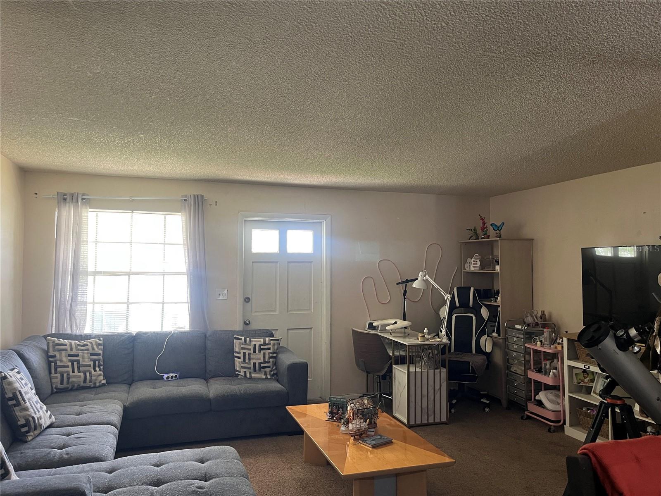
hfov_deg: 67.3
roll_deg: -0.5
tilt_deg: +1.4
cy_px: 248
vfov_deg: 53.1
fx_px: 496
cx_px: 330
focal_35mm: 26
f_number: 1.6
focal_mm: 5.1
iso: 200
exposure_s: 1/60
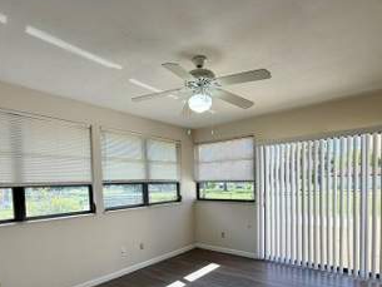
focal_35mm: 22
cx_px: 172
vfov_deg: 59.5
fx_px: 243
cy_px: 194
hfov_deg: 76.1
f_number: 2.2
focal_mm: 2.22
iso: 25
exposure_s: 1/120
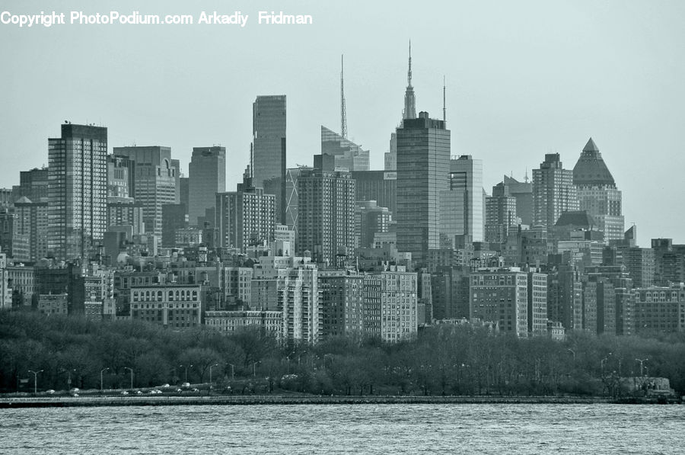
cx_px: 342
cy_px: 228
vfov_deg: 5.4
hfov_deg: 8.1
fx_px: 4844
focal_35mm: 255
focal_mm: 170
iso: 200
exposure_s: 1/250
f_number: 7.1
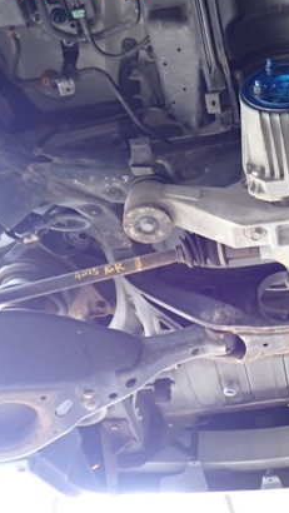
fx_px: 694
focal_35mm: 51
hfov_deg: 22.6
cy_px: 245
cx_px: 290
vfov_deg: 40.6
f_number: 2.4
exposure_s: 1/30
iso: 250
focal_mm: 5.79
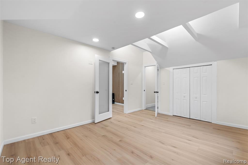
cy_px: 82
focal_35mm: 16
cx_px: 124
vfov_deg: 73.7
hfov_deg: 96.8
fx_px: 110
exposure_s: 1/1.25
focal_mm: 16
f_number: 9
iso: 100
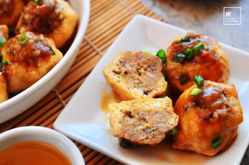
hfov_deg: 27.0
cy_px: 82
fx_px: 518
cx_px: 124
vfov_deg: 18.2
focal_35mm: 75
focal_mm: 50
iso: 200
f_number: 4.8
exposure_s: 1/250
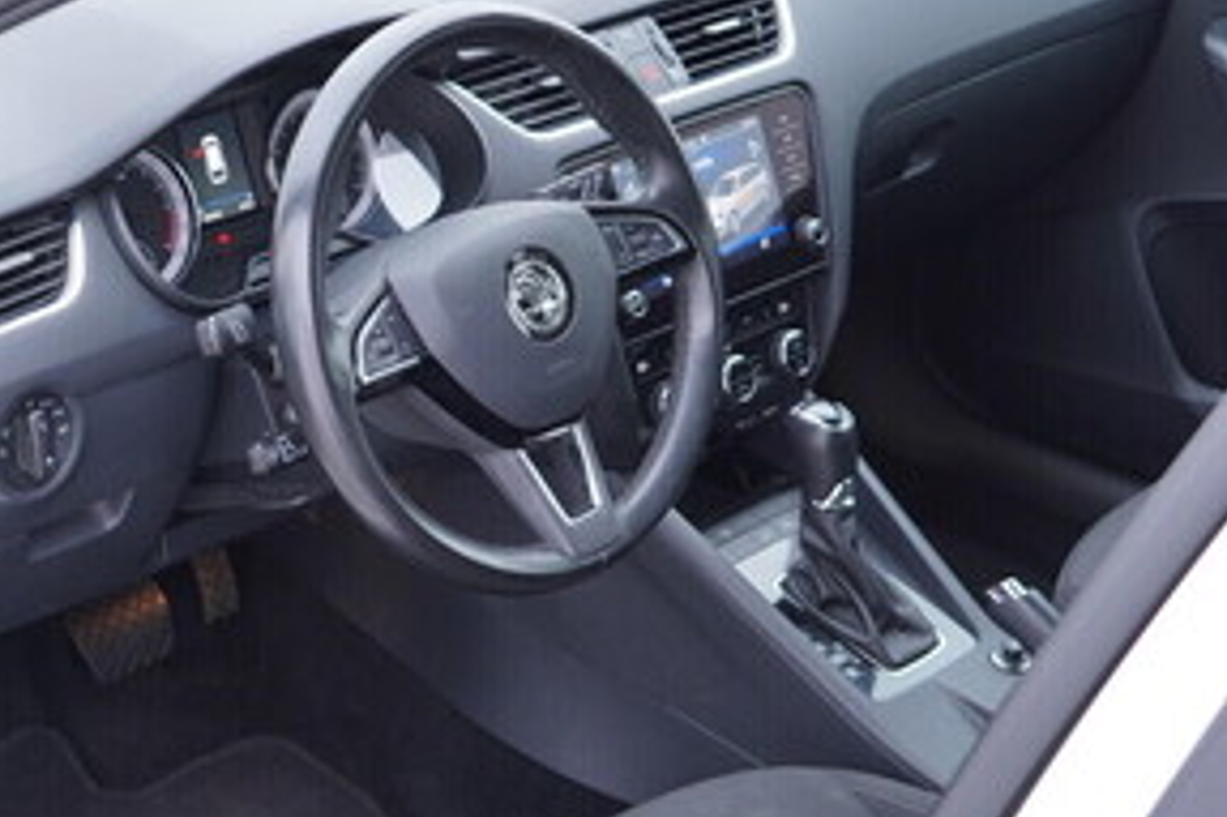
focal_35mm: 69
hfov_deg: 28.3
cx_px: 150
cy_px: 533
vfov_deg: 19.7
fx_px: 2350
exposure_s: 1/40
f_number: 2.8
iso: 200
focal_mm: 24
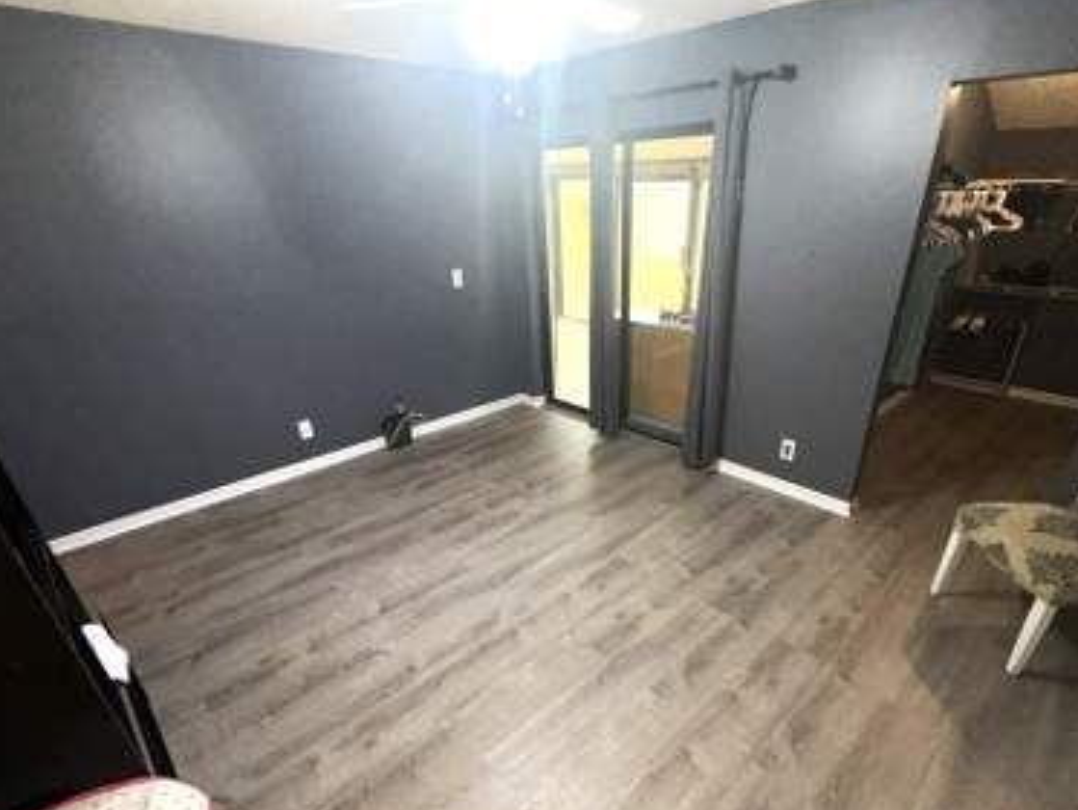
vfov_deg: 70.8
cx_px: 584
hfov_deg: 87.5
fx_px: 561
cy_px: 489
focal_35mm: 18
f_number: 2.2
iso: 125
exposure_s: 1/60
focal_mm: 2.22
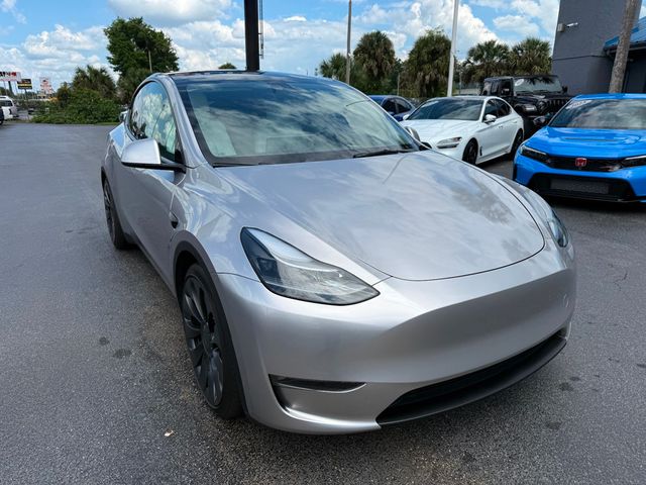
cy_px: 242
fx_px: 448
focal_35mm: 24
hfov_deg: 71.6
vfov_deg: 56.8
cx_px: 323
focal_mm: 6.76
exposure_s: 1/5714
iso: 80
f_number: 1.78
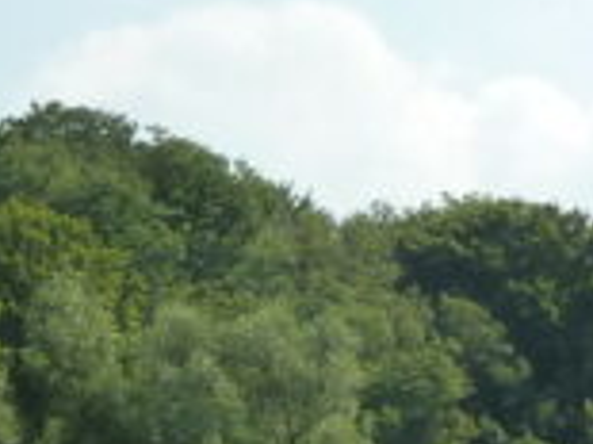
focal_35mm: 198
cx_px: 478
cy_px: 612
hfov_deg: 10.0
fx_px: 3389
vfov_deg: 7.4
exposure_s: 1/500
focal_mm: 5
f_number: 4
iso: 125
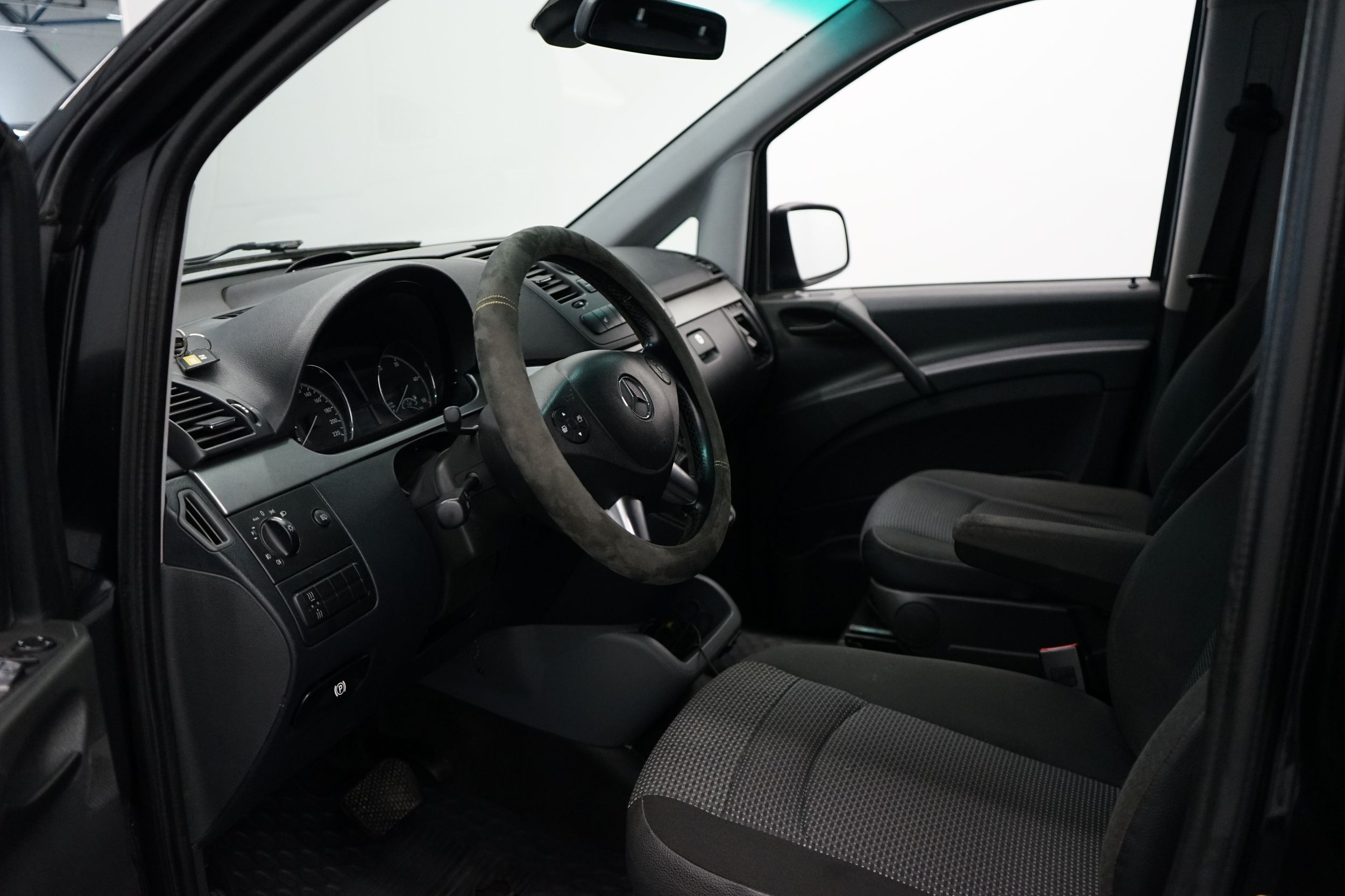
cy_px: 448
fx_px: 1083
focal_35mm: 29
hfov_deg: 63.7
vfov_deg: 45.0
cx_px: 672
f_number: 3.5
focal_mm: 29
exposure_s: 1/160
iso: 2500
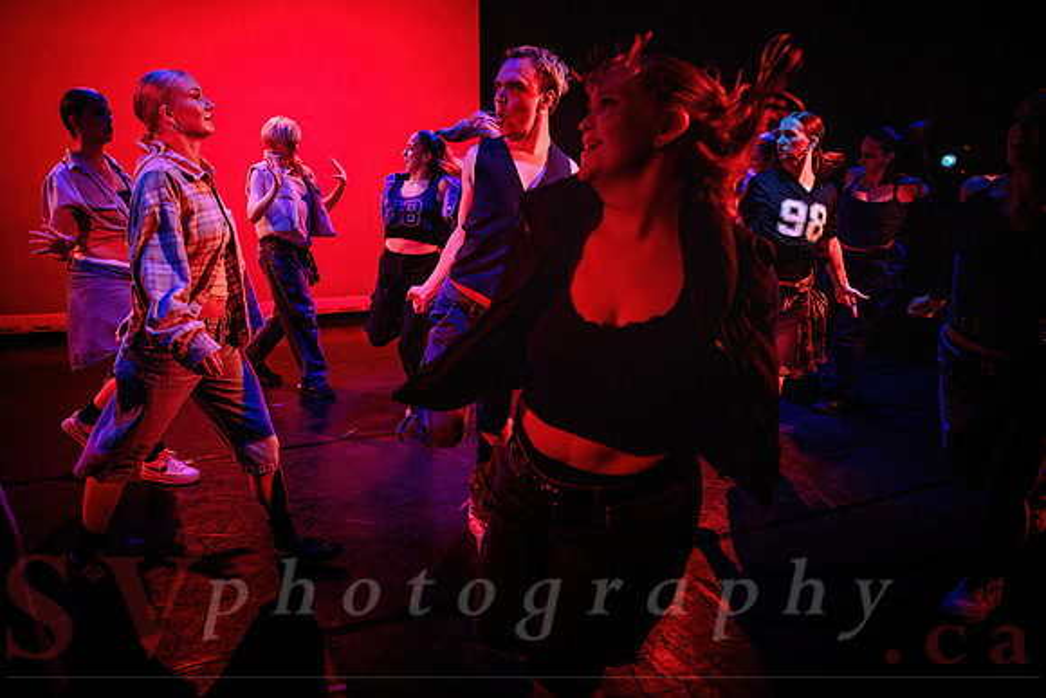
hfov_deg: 68.0
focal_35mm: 27
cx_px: 476
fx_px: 773
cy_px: 328
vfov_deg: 48.6
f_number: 2.8
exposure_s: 1/300
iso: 3200
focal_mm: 24
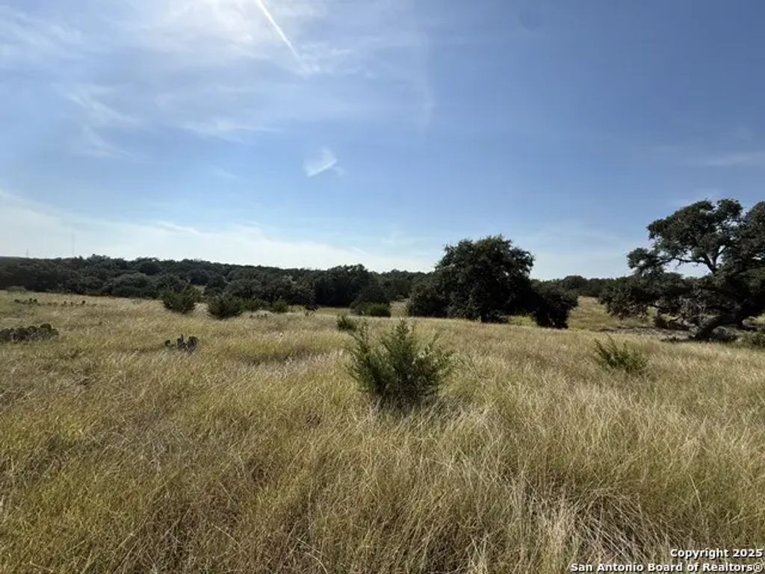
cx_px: 382
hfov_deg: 102.1
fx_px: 309
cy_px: 287
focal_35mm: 14
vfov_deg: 85.7
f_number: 2.2
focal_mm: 2.22
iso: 50
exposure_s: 1/4149
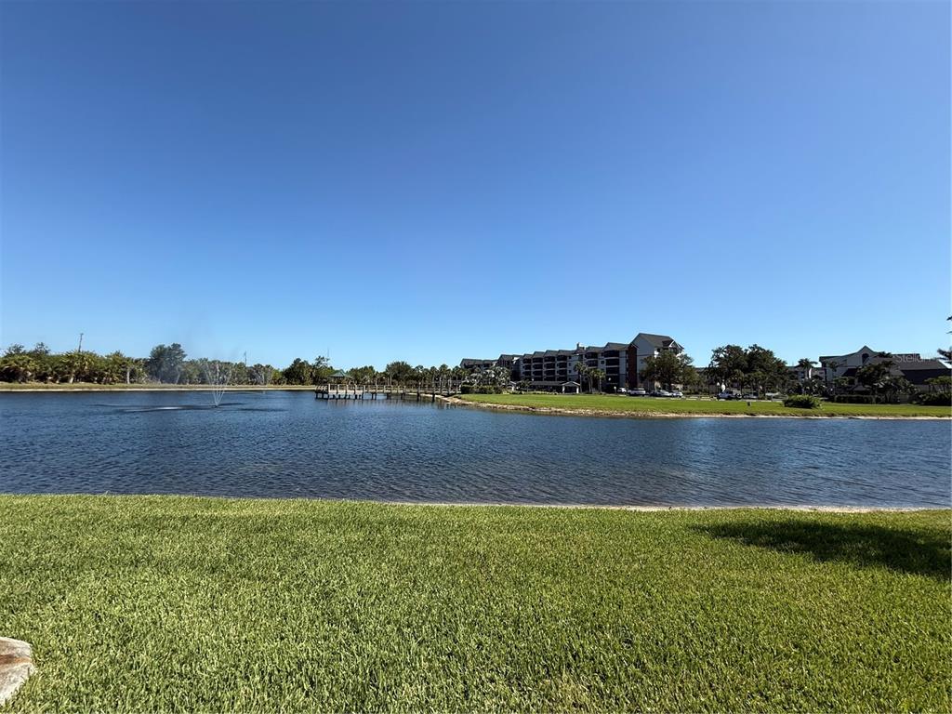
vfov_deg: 85.7
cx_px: 476
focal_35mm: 14
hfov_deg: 102.1
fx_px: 385
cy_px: 357
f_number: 2.2
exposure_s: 1/2320
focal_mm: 2.22
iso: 50
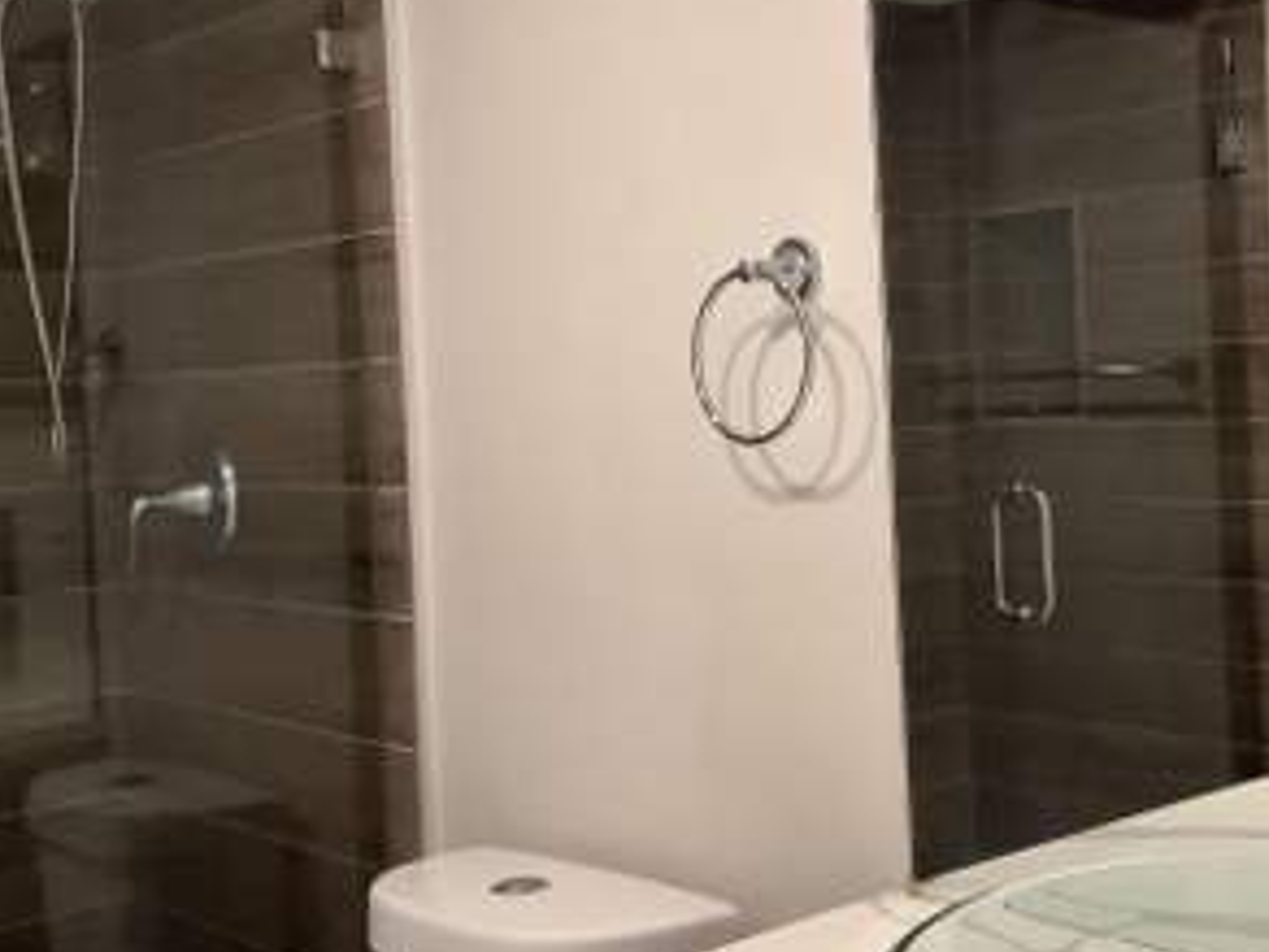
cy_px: 369
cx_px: 900
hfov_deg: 36.9
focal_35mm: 51
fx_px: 1870
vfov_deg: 28.5
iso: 200
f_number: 2.4
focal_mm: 3.3
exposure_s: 1/50
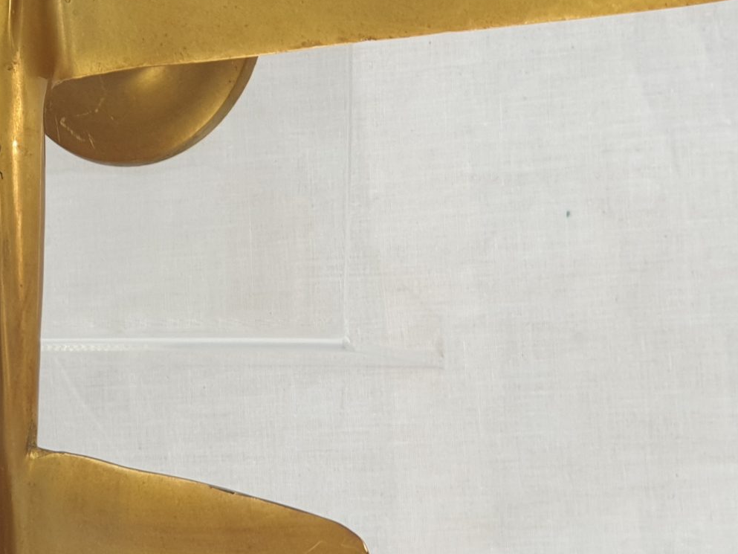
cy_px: 167
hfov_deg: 14.5
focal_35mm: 134
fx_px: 2857
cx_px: -13
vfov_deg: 11.1
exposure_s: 1/33
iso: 100
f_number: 2.4
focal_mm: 6
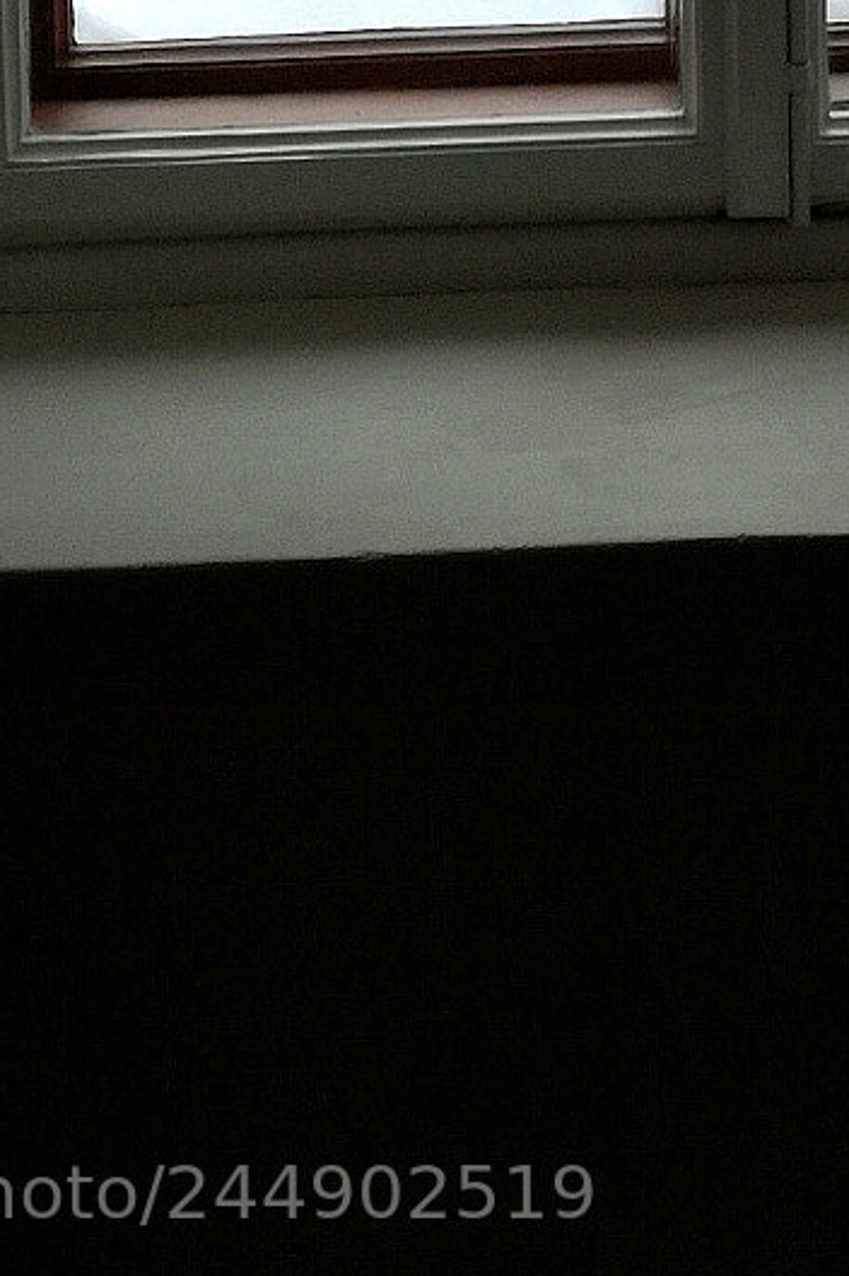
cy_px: -548
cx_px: 779
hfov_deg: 15.8
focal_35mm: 85
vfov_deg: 20.9
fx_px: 3011
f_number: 2
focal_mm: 3.79
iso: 50
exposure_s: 1/1163
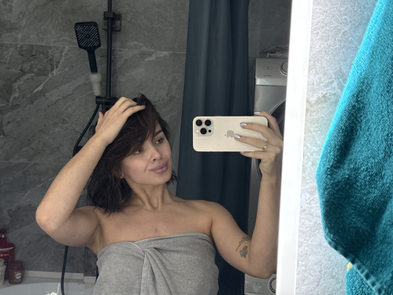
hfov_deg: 39.7
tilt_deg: -2.1
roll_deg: -2.8
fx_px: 545
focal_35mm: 48
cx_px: 196
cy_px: 148
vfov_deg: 30.3
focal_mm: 6.76
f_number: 1.78
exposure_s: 1/40
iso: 400
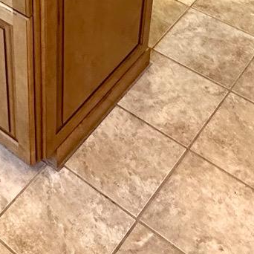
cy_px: -111
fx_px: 614
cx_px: -17
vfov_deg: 20.5
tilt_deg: -29.1
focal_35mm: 74
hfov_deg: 22.2
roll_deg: +3.7
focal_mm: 2.22
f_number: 2.2
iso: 200
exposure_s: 1/120
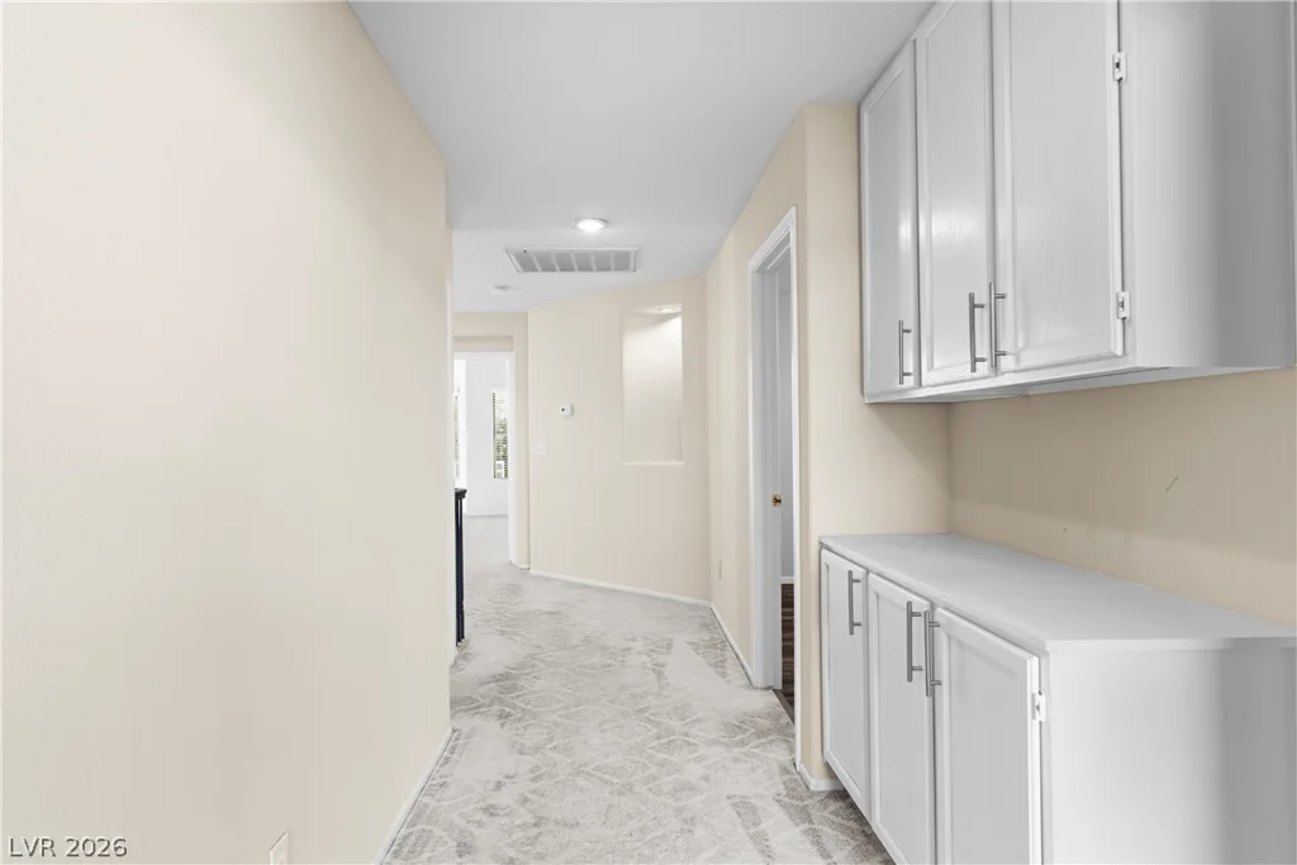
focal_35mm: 20
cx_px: 648
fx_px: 721
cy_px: 432
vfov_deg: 61.9
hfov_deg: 84.0
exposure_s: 1/10
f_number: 8
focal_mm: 20
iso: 400
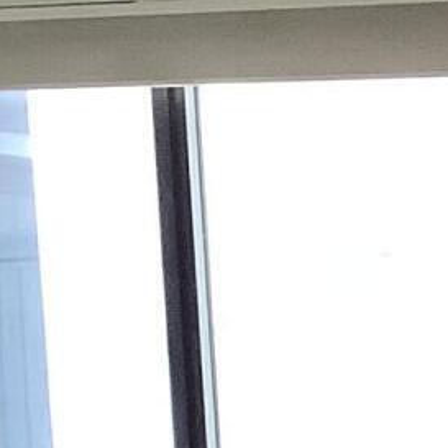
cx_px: 1022
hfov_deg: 8.1
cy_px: 871
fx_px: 2943
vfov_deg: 8.3
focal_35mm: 201
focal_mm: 3.3
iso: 100
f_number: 2.4
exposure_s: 1/50
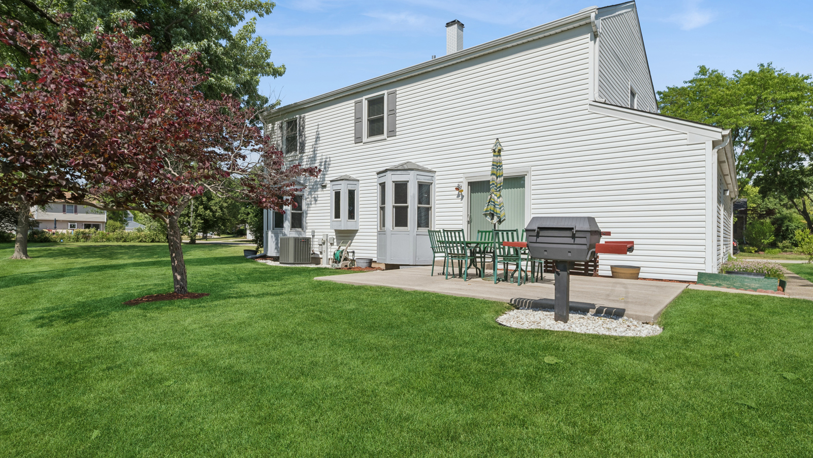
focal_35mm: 18
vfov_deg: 60.6
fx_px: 388
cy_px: 186
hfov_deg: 92.7
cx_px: 410
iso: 200
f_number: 11
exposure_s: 1/320
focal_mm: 17
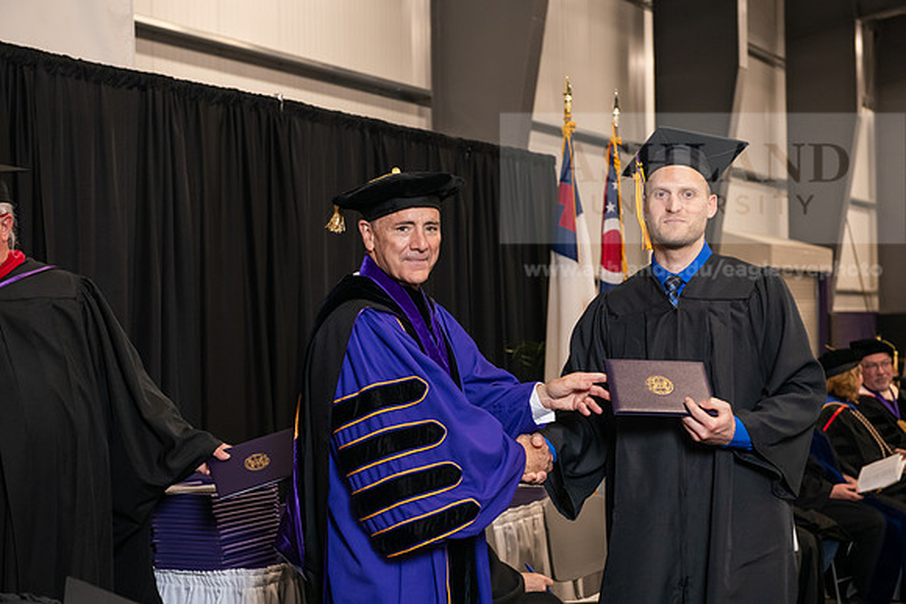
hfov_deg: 30.5
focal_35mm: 66
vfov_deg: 20.6
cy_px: 302
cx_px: 453
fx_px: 1661
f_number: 5
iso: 1600
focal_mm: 66
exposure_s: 1/125
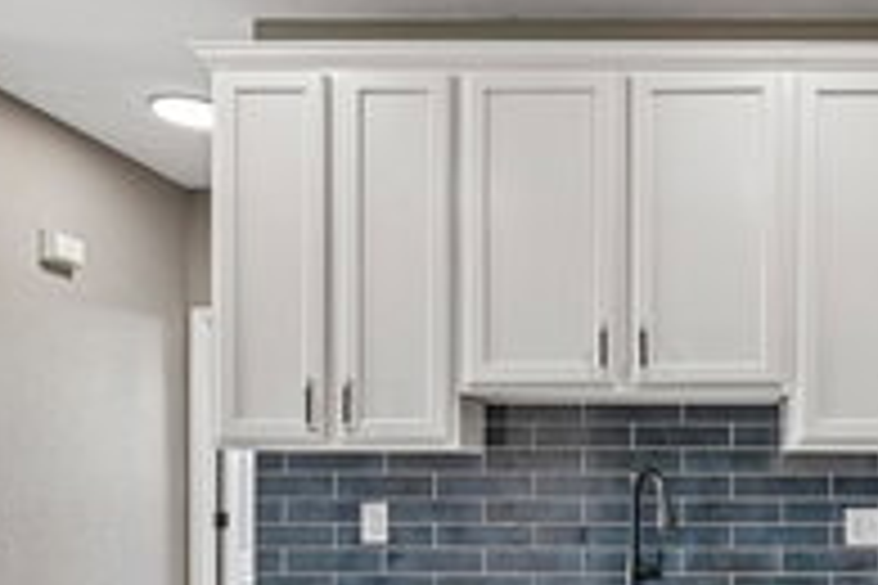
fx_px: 902
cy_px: 446
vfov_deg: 35.1
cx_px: 698
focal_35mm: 37
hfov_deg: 49.0
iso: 400
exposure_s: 1/13
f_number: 10
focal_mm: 15
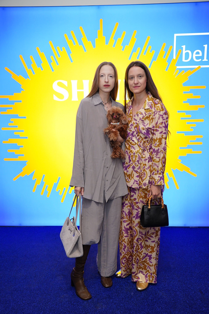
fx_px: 279
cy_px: 157
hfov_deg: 41.0
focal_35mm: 32
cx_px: 104
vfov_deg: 58.8
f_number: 4
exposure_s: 1/160
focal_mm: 32
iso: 1250
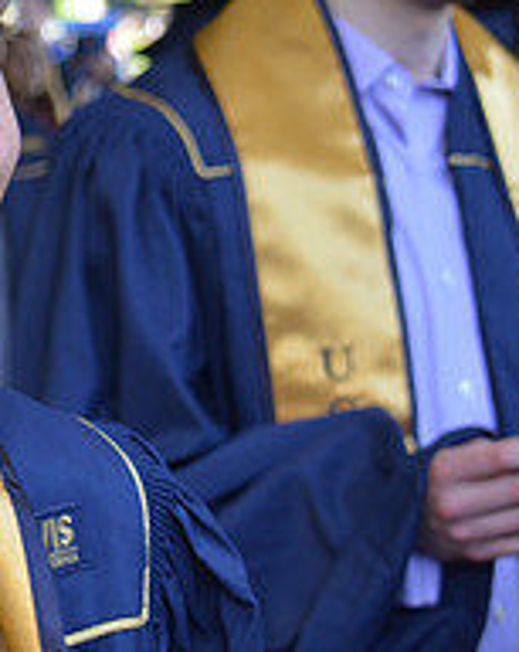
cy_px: 258
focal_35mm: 170
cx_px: -319
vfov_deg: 11.4
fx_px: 3272
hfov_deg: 8.8
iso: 400
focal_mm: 40
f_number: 5
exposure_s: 1/100
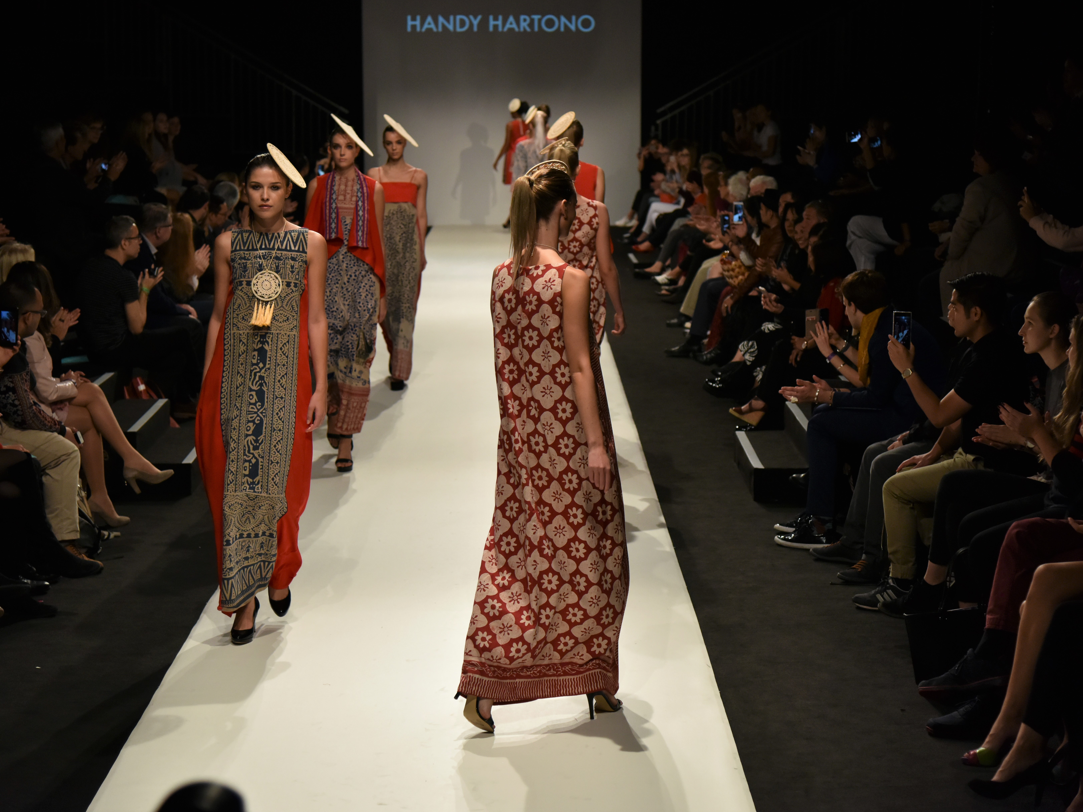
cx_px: 500
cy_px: 403
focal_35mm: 71
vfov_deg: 20.7
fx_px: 2221
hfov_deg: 27.4
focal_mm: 65
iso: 1600
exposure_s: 1/1000
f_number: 4
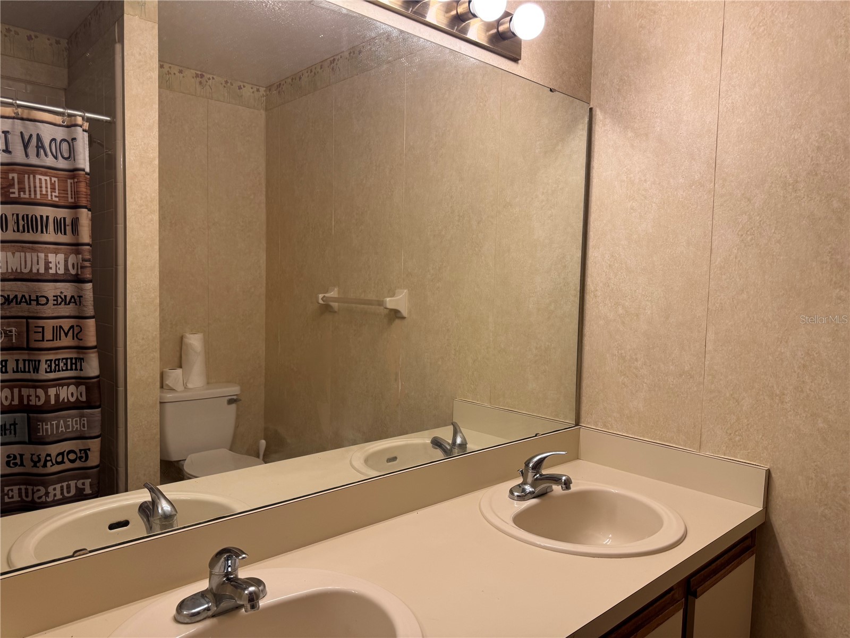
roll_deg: -1.2
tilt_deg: -3.4
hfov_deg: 71.6
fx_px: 589
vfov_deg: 56.8
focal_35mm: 24
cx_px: 425
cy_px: 319
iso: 100
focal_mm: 6.76
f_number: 1.78
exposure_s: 1/121
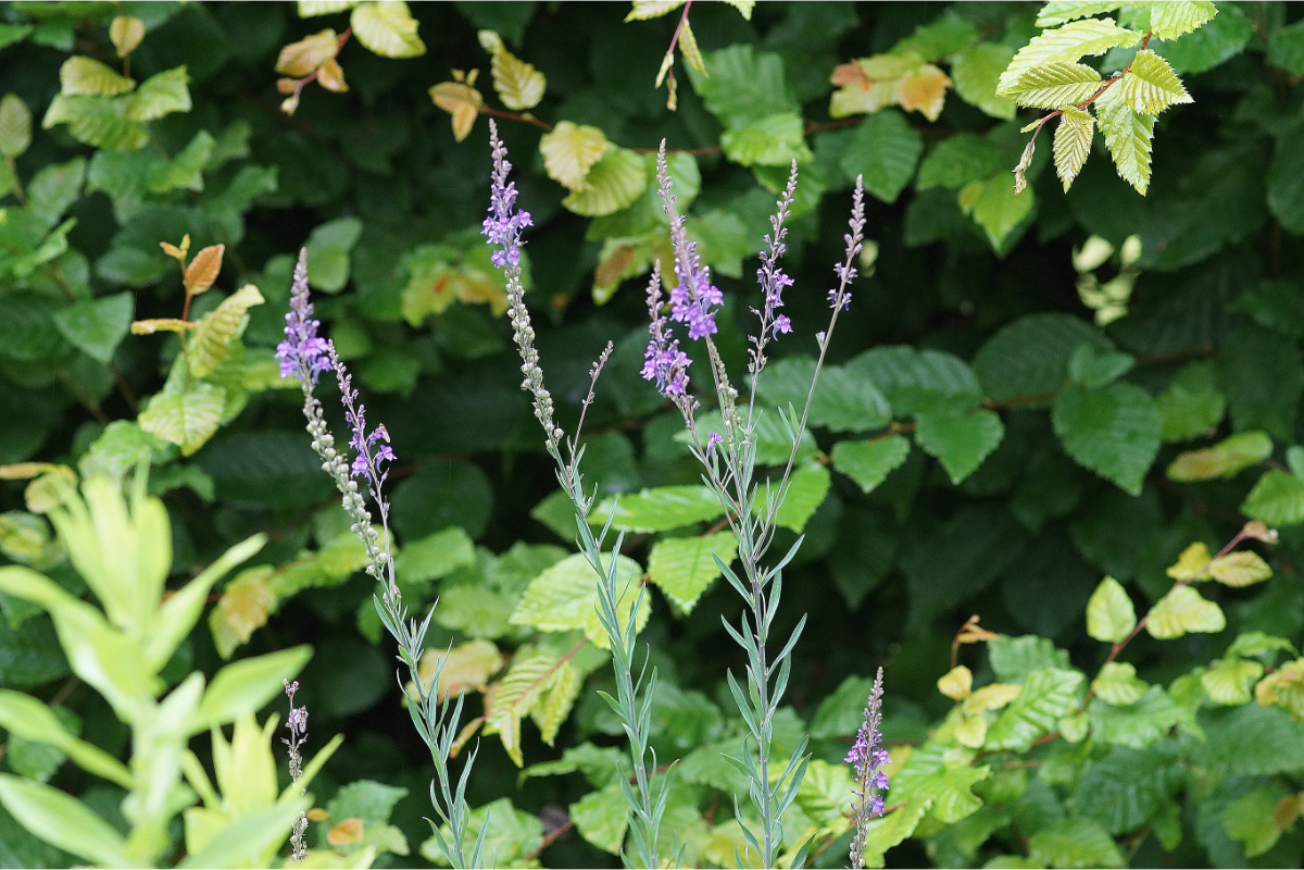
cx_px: 652
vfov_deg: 9.1
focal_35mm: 150
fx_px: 5433
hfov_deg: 13.7
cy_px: 435
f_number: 4
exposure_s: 1/160
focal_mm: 100
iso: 640
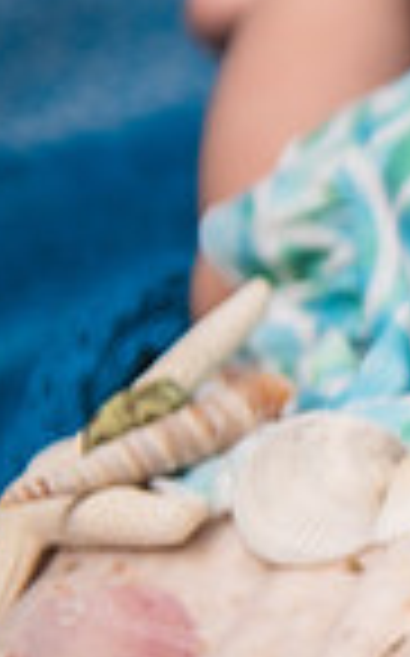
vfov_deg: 8.2
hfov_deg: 4.8
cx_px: 1395
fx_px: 4586
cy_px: 316
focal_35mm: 256
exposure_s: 1/200
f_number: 3.5
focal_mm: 58
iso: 100
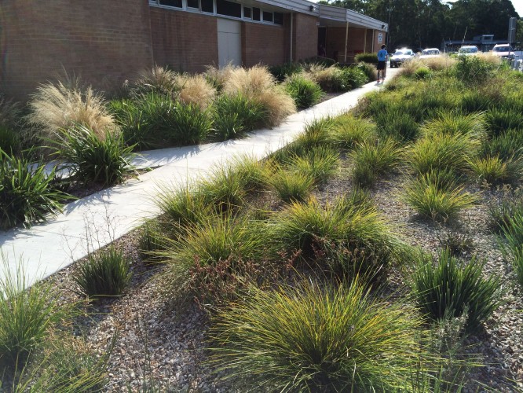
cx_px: 262
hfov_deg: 59.9
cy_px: 196
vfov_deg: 46.8
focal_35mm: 30
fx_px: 453
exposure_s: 1/1172
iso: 32
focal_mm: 4.12
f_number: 2.2
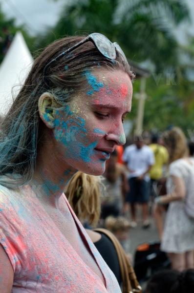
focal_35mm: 135
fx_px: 1097
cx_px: 97
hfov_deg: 10.1
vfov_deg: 15.2
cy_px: 146
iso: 200
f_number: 8
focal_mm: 90
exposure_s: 1/500
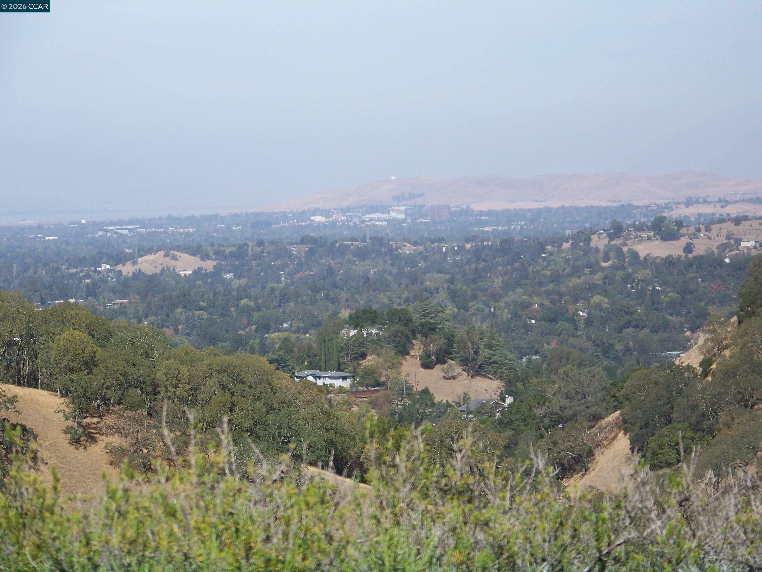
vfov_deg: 8.6
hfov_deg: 11.5
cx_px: 381
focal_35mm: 172
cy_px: 286
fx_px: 3786
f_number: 3.6
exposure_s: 1/1000
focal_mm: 27.5
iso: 64
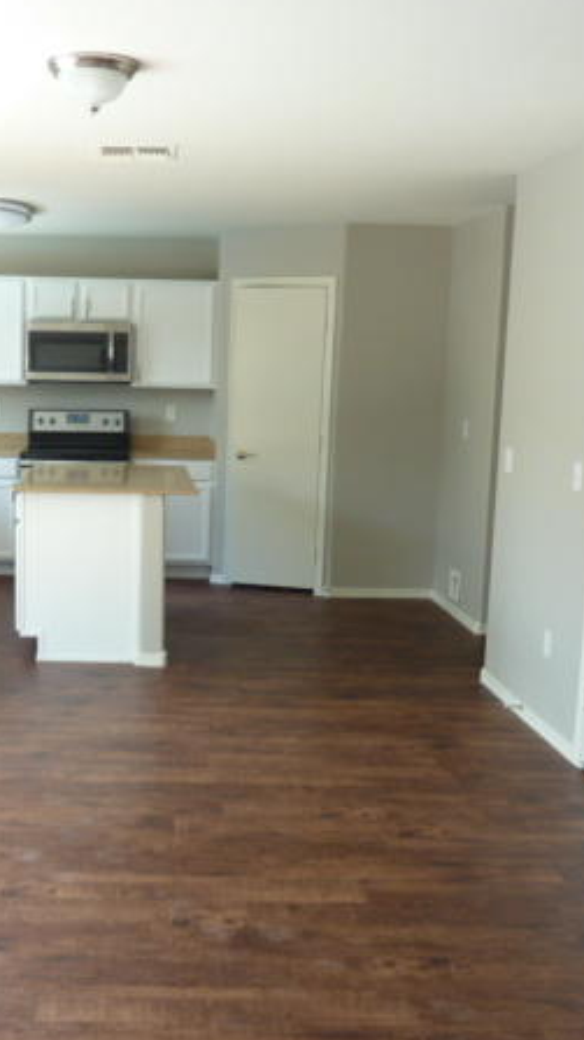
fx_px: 1075
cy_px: 547
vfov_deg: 51.6
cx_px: 135
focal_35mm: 39
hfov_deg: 29.8
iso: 125
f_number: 3.3
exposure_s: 1/30
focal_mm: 4.1
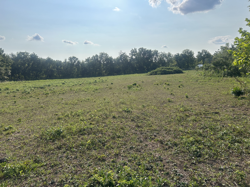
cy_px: 94
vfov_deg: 53.1
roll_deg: +1.6
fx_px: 188
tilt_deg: -6.7
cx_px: 125
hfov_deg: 67.3
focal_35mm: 26
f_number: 1.5
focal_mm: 5.7
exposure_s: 1/6993
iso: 50
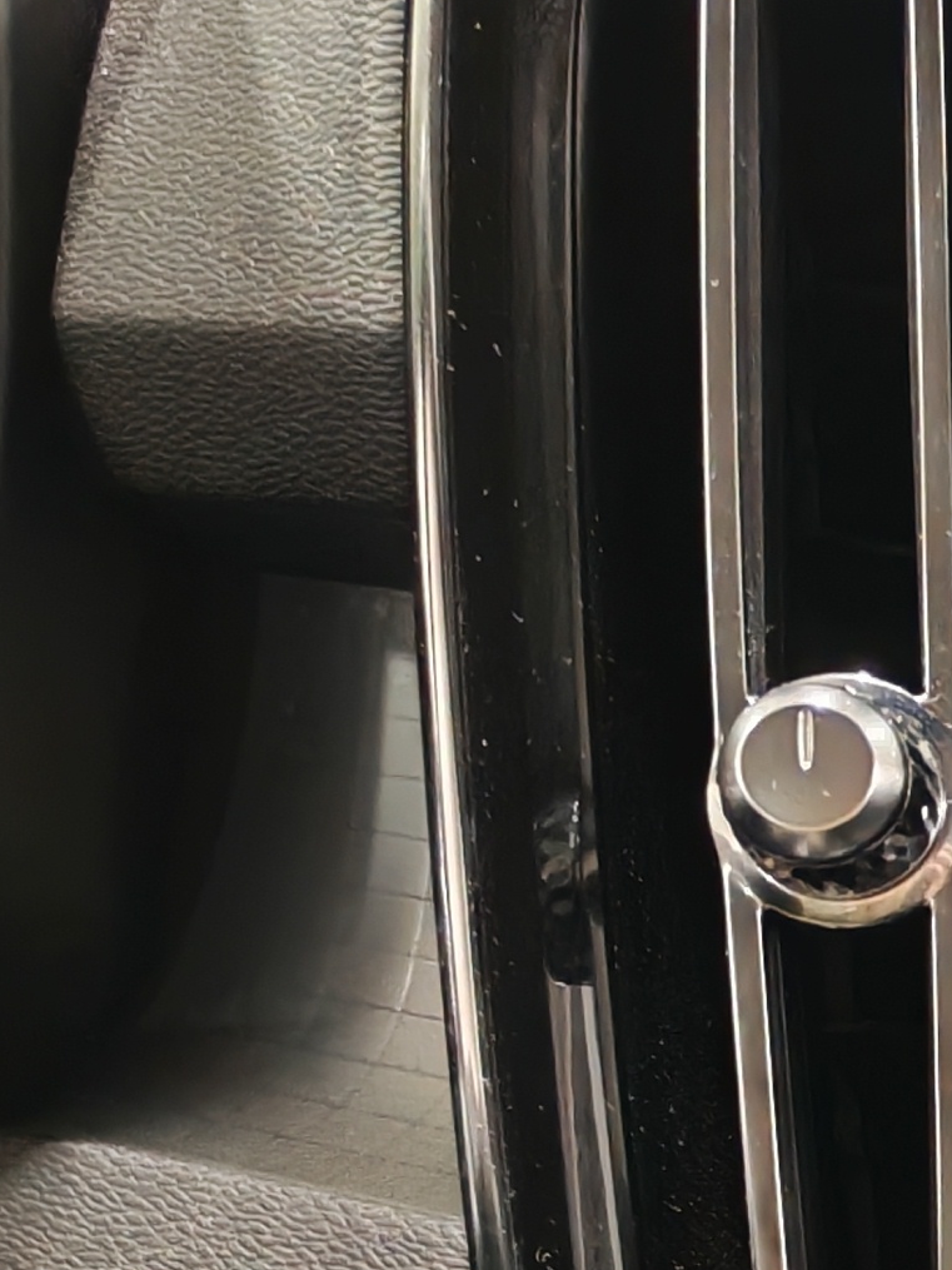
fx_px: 4291
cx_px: 2289
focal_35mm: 117
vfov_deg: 16.3
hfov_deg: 10.8
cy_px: 1444
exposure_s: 1/33
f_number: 1.9
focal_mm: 6.12
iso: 1600
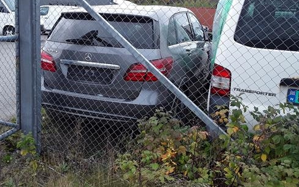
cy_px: 74
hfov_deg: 50.3
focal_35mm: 39
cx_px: 137
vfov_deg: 32.6
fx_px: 318
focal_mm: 2.91
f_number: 1.9
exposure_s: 1/378
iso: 40
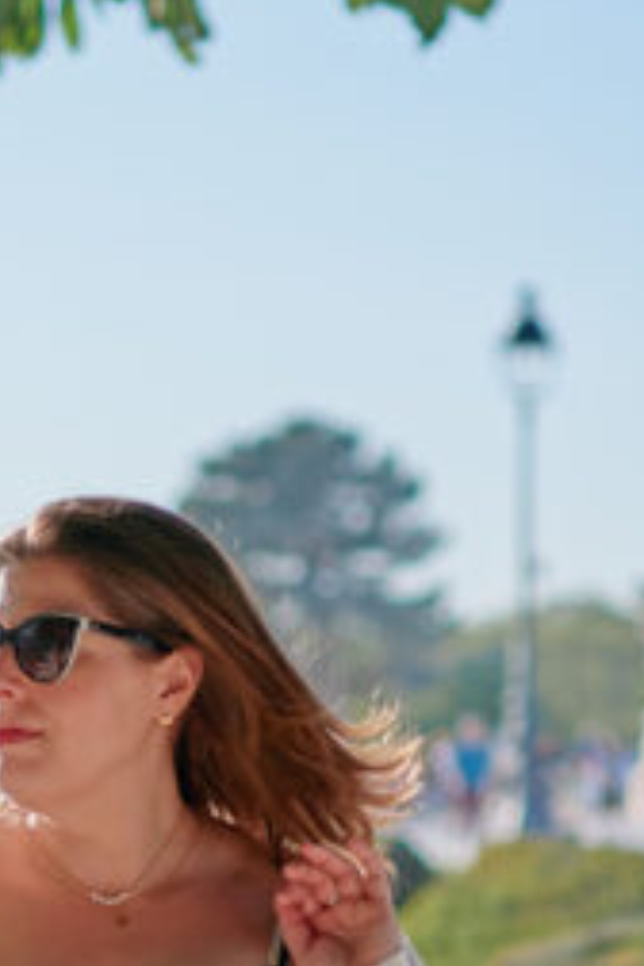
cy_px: 1058
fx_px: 5447
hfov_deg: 6.8
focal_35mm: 203
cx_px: 132
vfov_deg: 10.0
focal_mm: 50
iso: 100
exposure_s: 1/4000
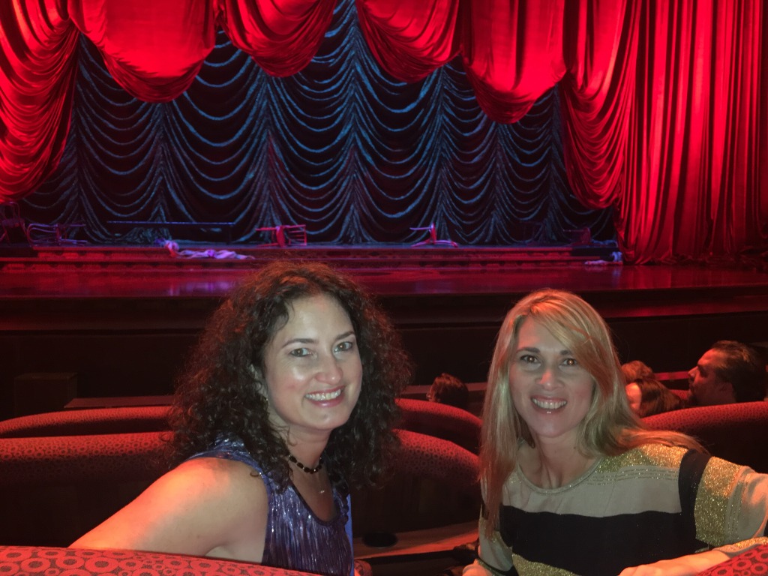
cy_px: 288
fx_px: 643
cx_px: 384
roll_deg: -0.2
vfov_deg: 48.2
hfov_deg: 61.7
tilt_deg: -4.2
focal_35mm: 29
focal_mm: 4.15
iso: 160
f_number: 2.2
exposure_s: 1/16
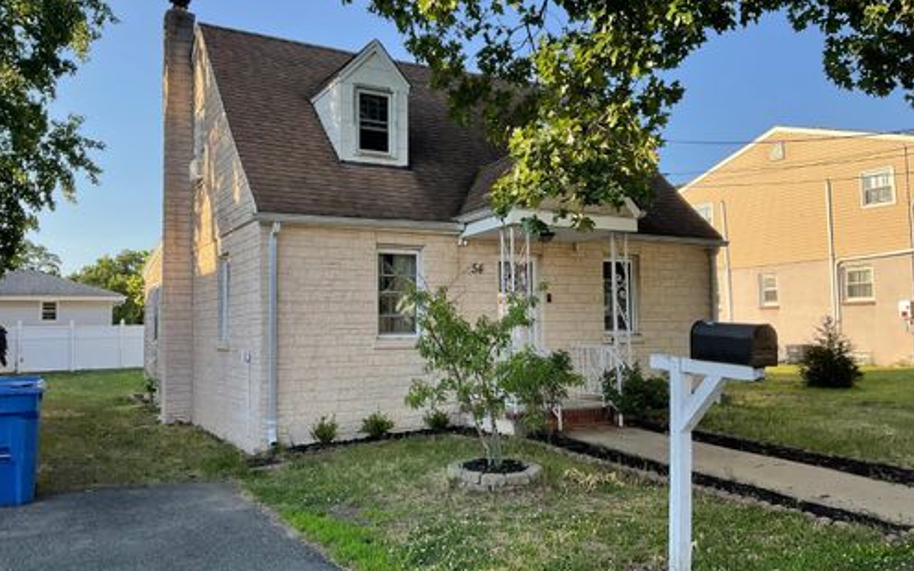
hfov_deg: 61.2
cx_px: 457
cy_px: 268
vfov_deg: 40.6
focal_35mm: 31
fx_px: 772
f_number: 1.8
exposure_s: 1/524
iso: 16
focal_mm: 3
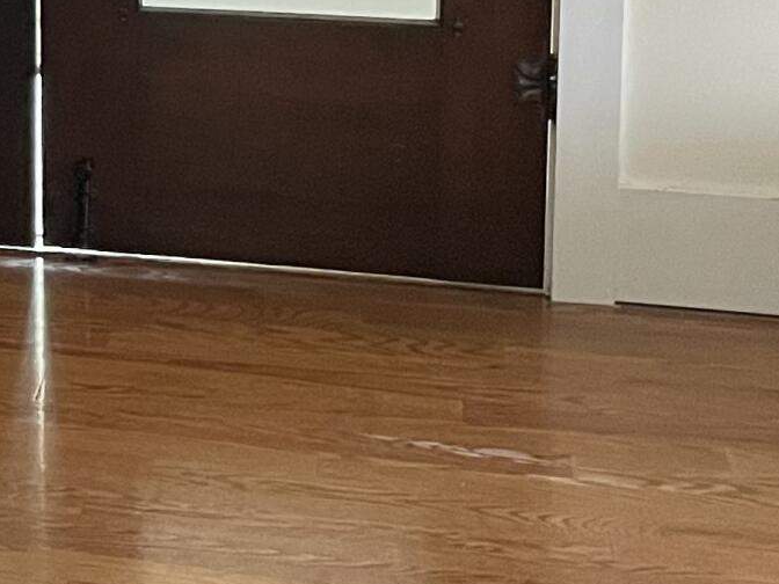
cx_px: -636
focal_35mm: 116
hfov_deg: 14.8
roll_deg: +2.6
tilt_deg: -9.9
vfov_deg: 12.4
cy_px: -153
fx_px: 2610
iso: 500
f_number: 1.6
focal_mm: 4.2
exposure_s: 1/48
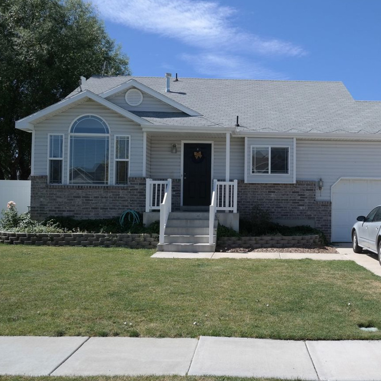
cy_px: 189
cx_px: 271
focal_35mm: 39
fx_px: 486
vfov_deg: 42.8
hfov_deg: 41.9
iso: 100
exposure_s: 1/180
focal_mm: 20
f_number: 6.3
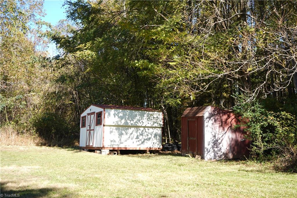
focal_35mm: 42
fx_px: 346
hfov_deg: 46.4
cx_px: 148
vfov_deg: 31.9
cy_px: 99
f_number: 7.1
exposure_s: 1/40
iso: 50
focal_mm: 42
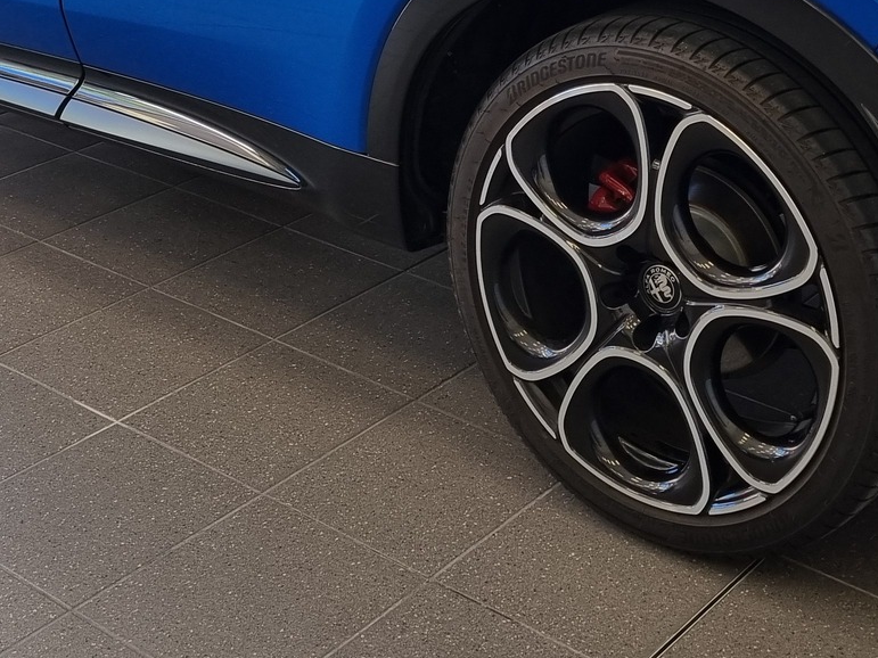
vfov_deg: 20.3
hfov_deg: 28.4
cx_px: 583
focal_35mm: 68
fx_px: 1724
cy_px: -120
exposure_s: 1/108
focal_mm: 5.4
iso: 50
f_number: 1.8
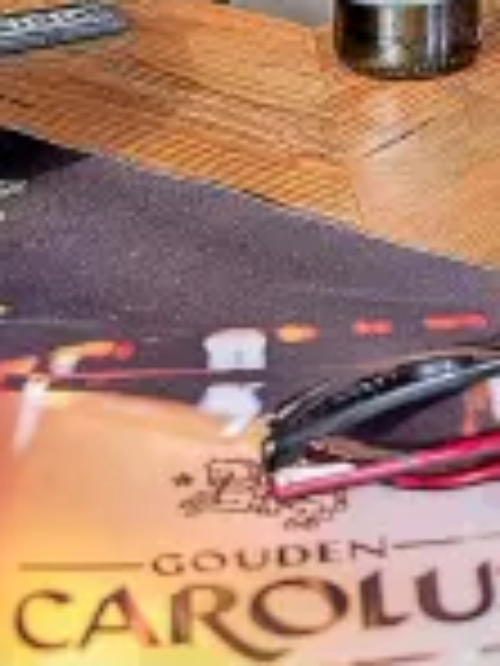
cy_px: -144
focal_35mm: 65
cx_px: 529
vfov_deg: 26.4
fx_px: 1252
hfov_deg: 21.6
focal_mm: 6.9
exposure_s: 1/41.8
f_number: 1.68
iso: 145
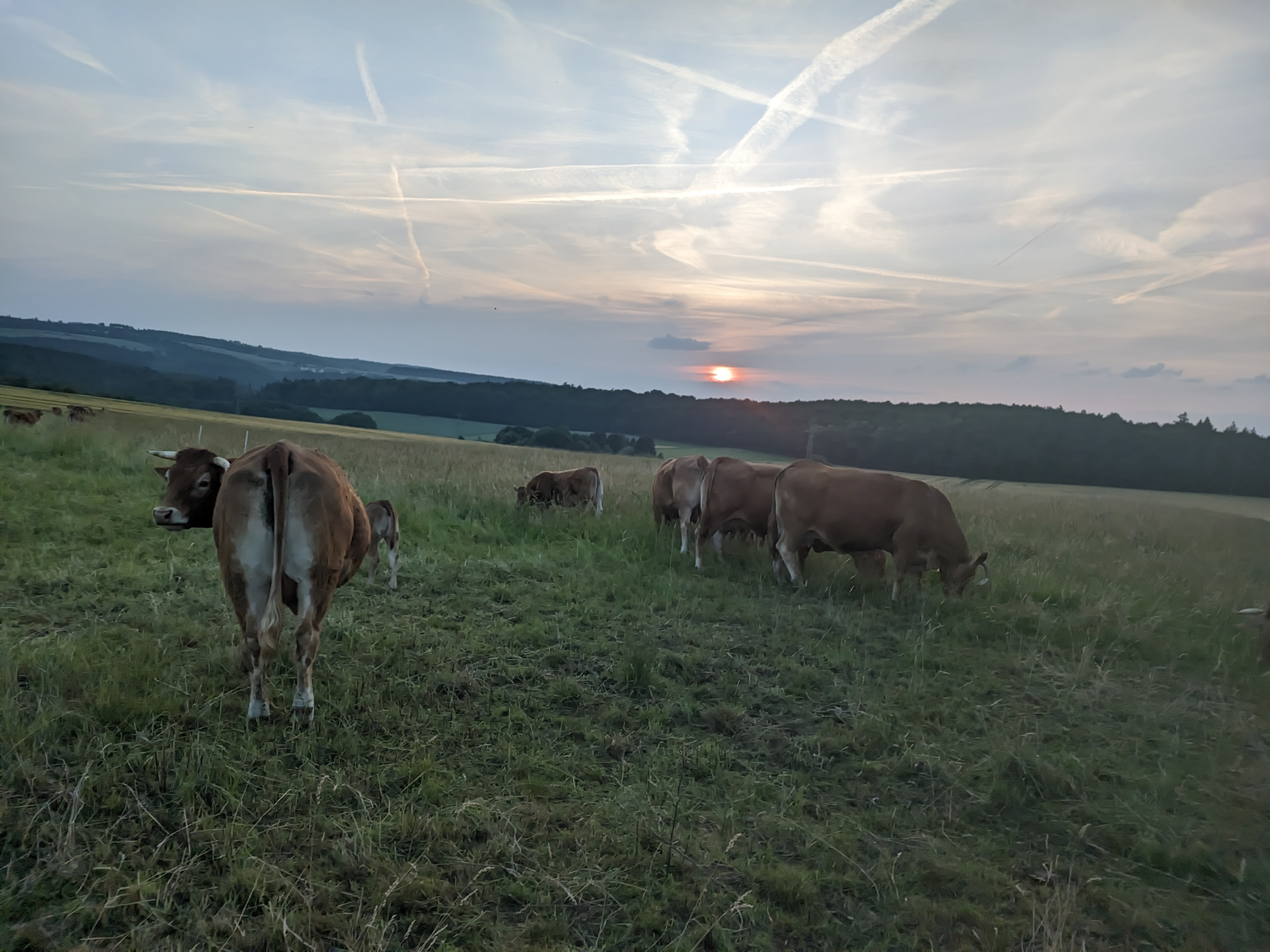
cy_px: 476
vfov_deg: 54.9
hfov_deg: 69.4
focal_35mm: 25
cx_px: 635
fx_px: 917
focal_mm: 5.96
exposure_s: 1/161
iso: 65
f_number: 1.75
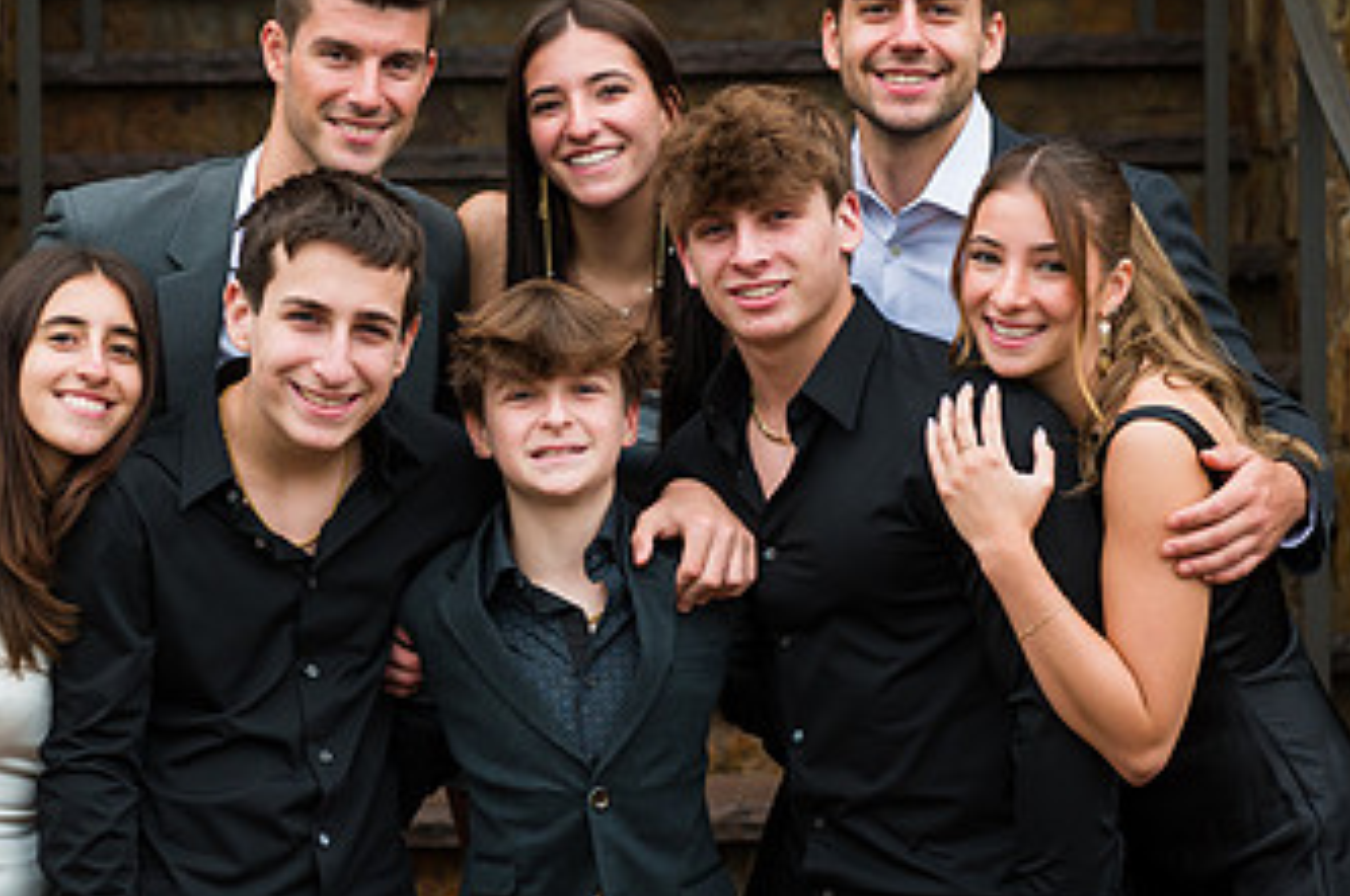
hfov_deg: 17.7
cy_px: 430
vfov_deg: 11.8
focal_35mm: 116
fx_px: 4344
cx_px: 559
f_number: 4
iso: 320
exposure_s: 1/500
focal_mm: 62
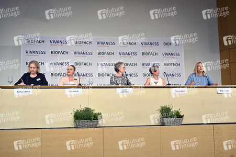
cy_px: 78
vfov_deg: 35.9
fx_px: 242
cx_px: 118
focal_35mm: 37
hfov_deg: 51.9
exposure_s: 1/320
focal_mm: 37
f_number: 4
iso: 1250
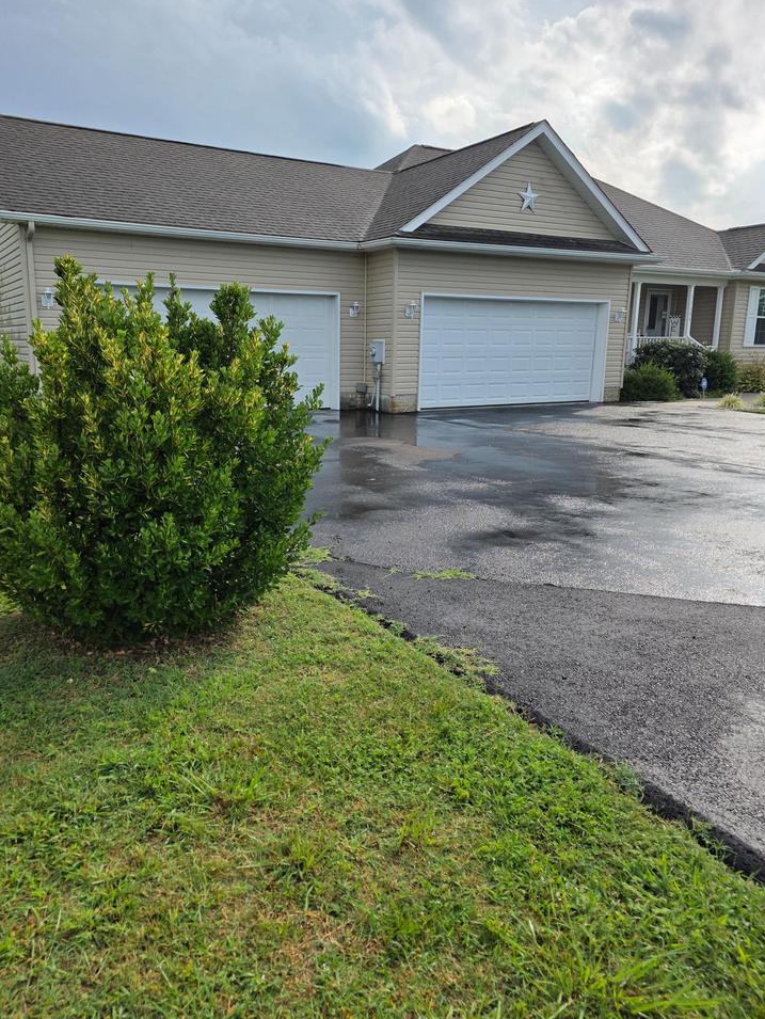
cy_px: 510
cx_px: 338
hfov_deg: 53.0
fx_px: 766
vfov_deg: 67.3
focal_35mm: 26
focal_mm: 6.3
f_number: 1.7
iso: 80
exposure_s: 1/7333
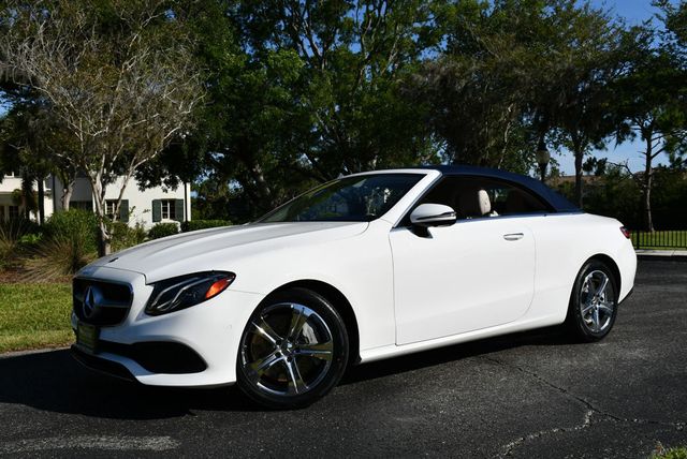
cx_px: 344
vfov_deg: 36.9
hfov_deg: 53.1
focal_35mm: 36
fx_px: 688
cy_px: 230
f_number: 10
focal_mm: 18
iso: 100
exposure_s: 1/400
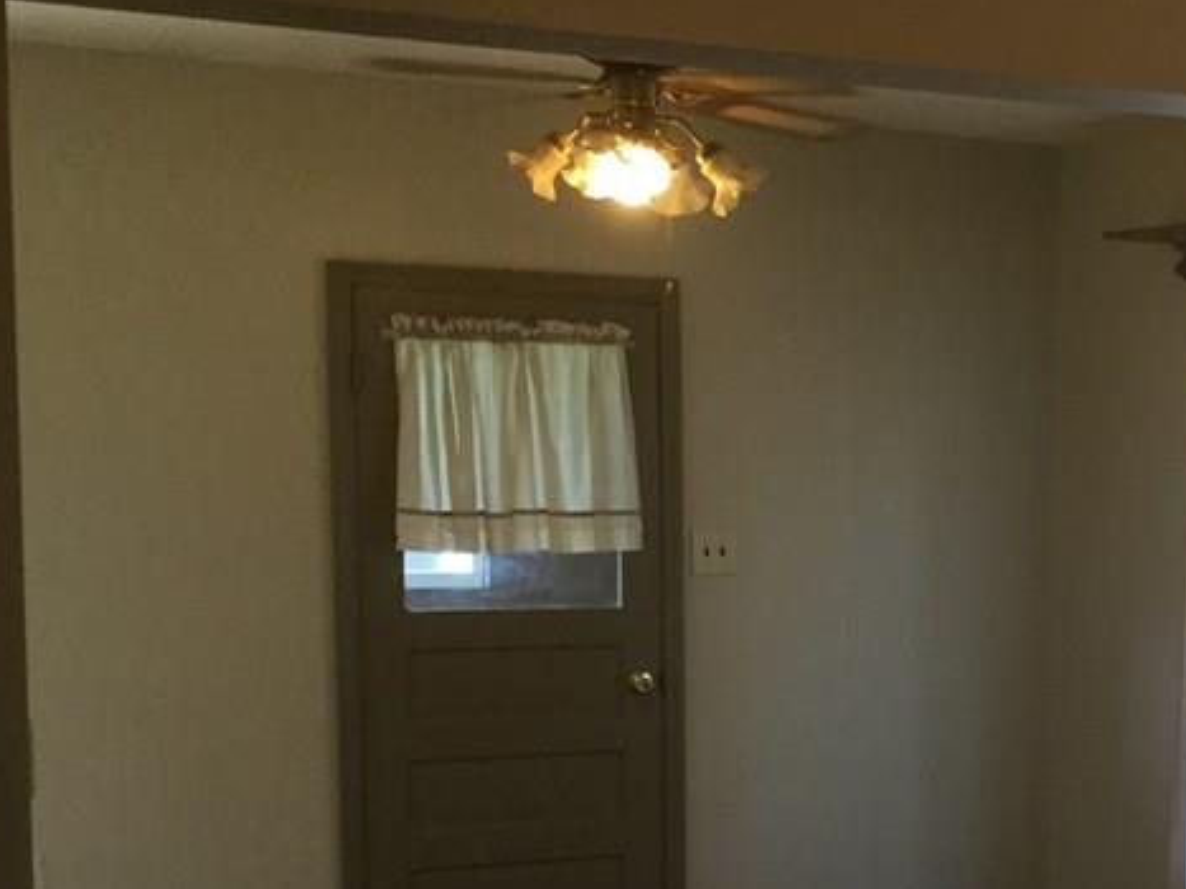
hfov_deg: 26.6
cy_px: 719
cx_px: 1265
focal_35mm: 68
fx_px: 2329
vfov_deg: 21.3
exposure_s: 1/30
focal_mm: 3.3
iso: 80
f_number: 2.4
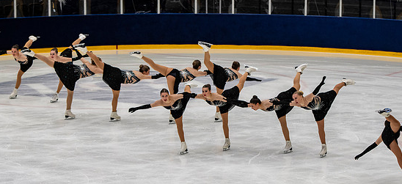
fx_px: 1717
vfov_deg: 6.1
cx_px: 204
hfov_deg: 13.4
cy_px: 97
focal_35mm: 168
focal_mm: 95
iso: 900
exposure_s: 1/500
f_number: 4
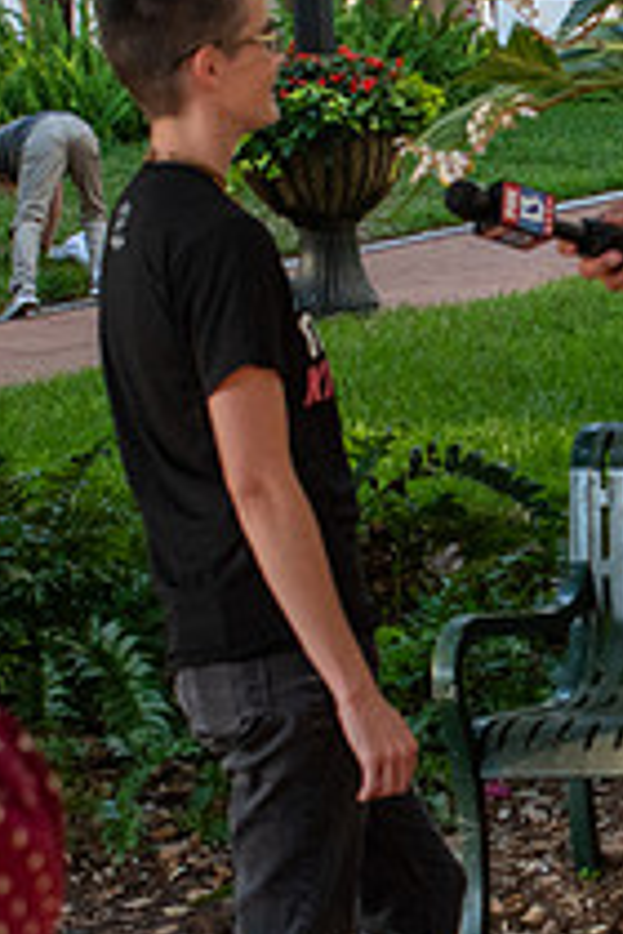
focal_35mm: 154
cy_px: 578
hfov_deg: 8.8
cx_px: 656
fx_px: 3997
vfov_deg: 13.3
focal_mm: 32
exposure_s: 1/160
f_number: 6.3
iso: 400
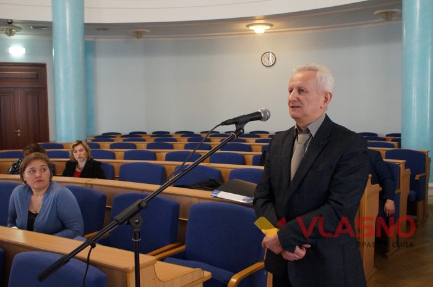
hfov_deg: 53.2
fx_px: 432
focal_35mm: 36
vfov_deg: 36.8
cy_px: 144
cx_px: 216
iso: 3200
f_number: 4.5
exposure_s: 1/100
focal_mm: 24
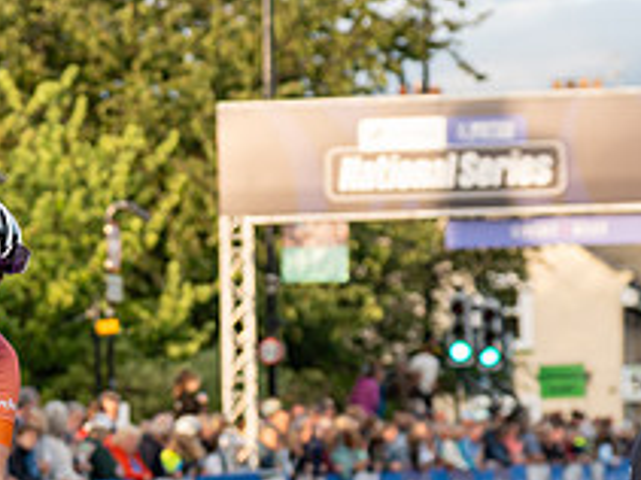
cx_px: -266
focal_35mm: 263
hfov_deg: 7.4
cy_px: 463
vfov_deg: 5.6
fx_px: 4867
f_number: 3.5
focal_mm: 70
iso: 400
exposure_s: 1/800
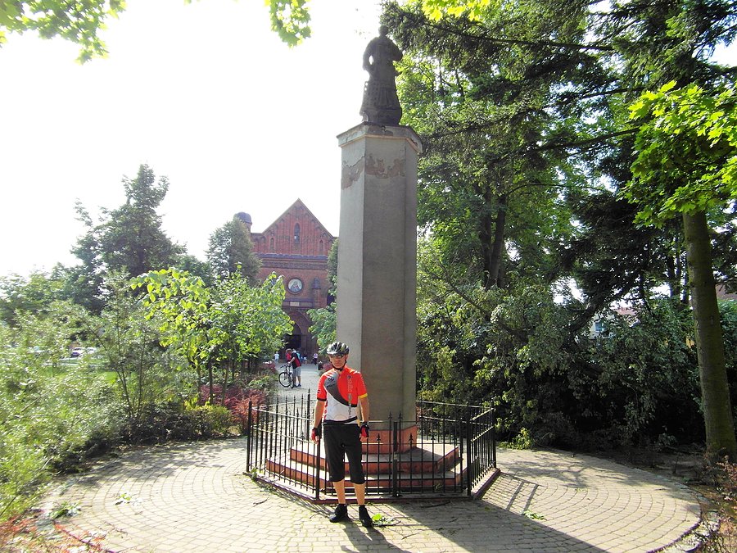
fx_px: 511
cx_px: 368
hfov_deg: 71.6
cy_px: 276
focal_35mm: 24
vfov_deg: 56.8
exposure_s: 1/350
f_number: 3.2
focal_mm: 4
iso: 100
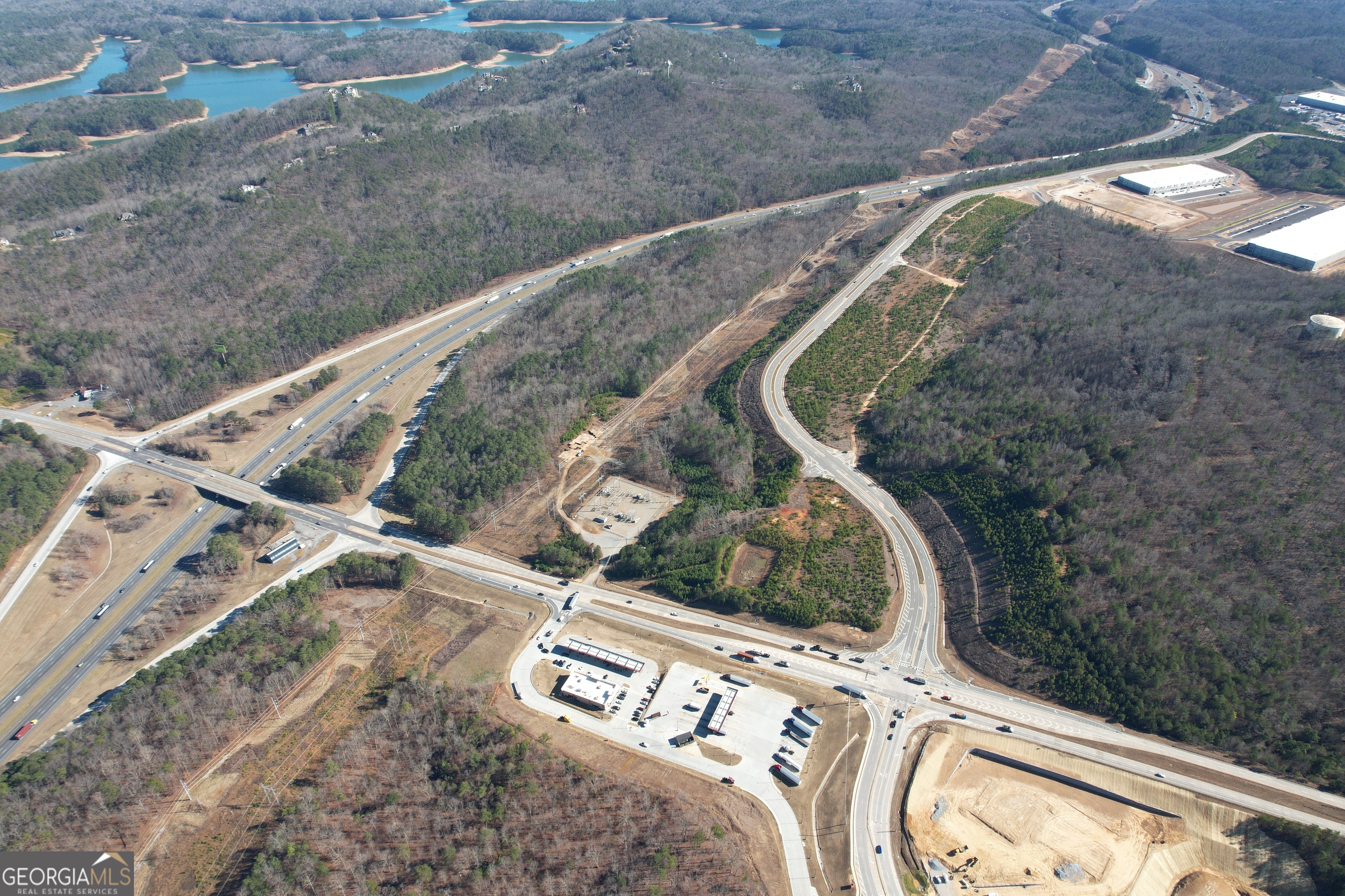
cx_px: 672
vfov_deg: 57.2
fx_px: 822
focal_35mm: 22
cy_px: 448
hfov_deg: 78.6
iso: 110
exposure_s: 1/240
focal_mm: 8.38
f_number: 2.8
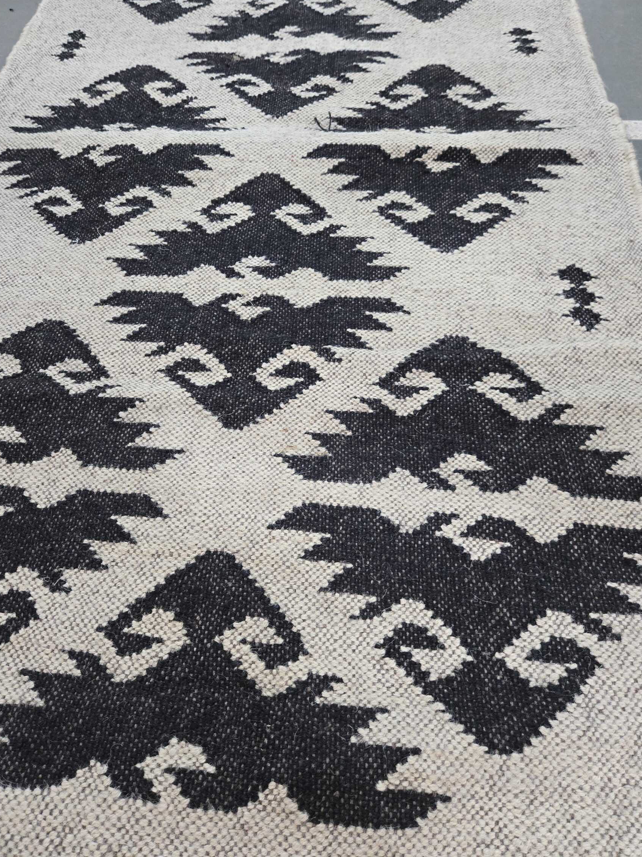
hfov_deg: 53.0
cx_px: 297
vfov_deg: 67.0
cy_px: 373
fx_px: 643
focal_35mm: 26
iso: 800
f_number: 1.8
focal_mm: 5.4
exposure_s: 1/100
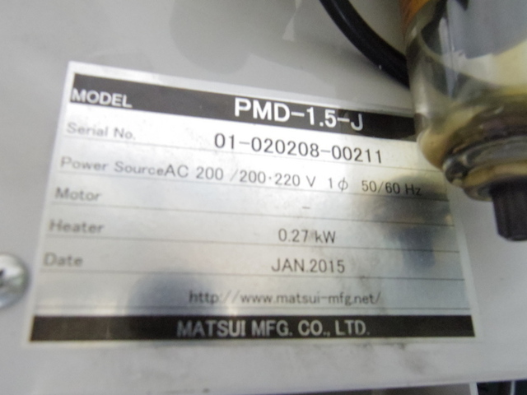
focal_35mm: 27
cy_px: 198
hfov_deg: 65.3
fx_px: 411
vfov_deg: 51.4
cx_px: 264
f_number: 2.8
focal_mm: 5.8
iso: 3200
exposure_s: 1/50
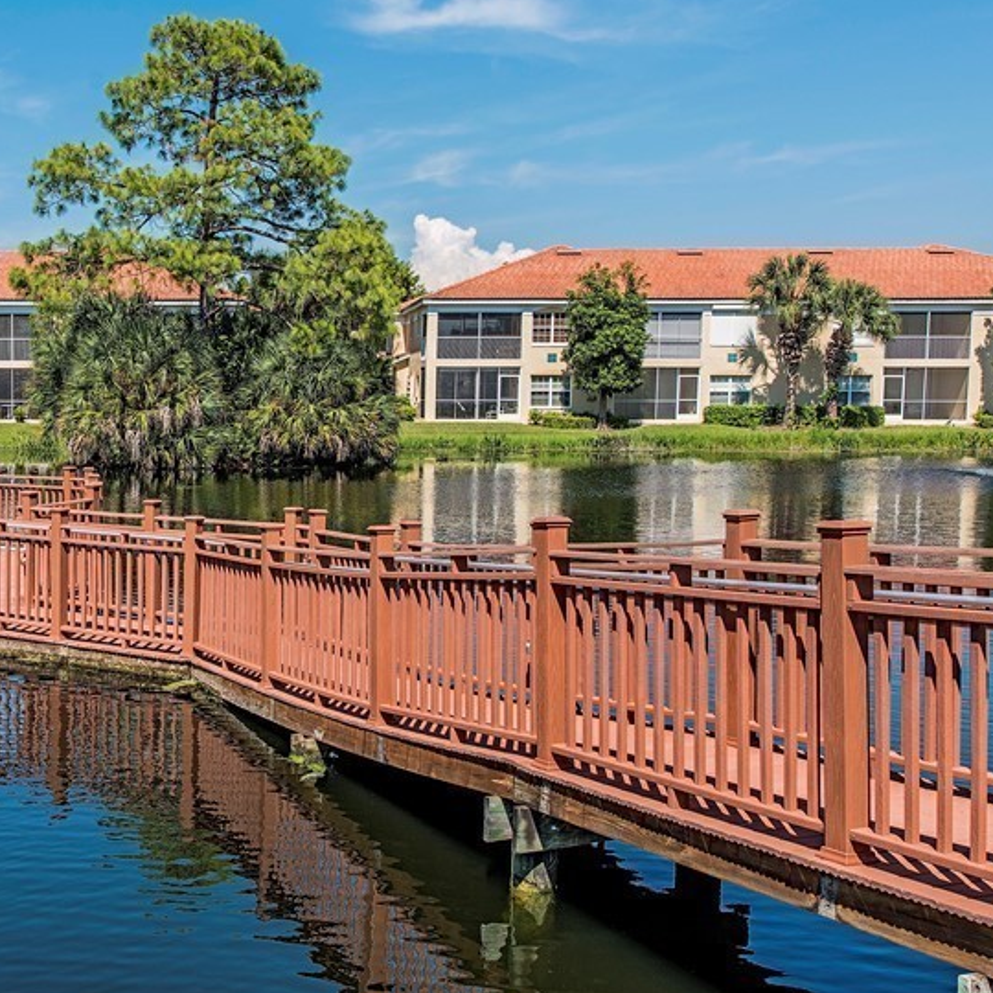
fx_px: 1331
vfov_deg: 40.6
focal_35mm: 41
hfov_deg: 39.6
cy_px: 359
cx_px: 223
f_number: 9
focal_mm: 24
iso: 100
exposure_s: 1/200
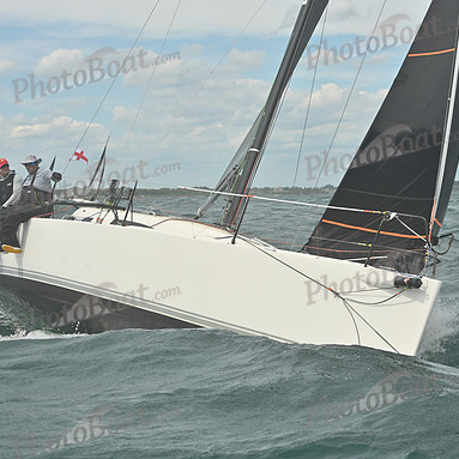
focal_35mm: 90
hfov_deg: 19.3
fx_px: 1350
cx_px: 243
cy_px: 228
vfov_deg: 19.3
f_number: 11
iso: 320
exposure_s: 1/1250
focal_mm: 70
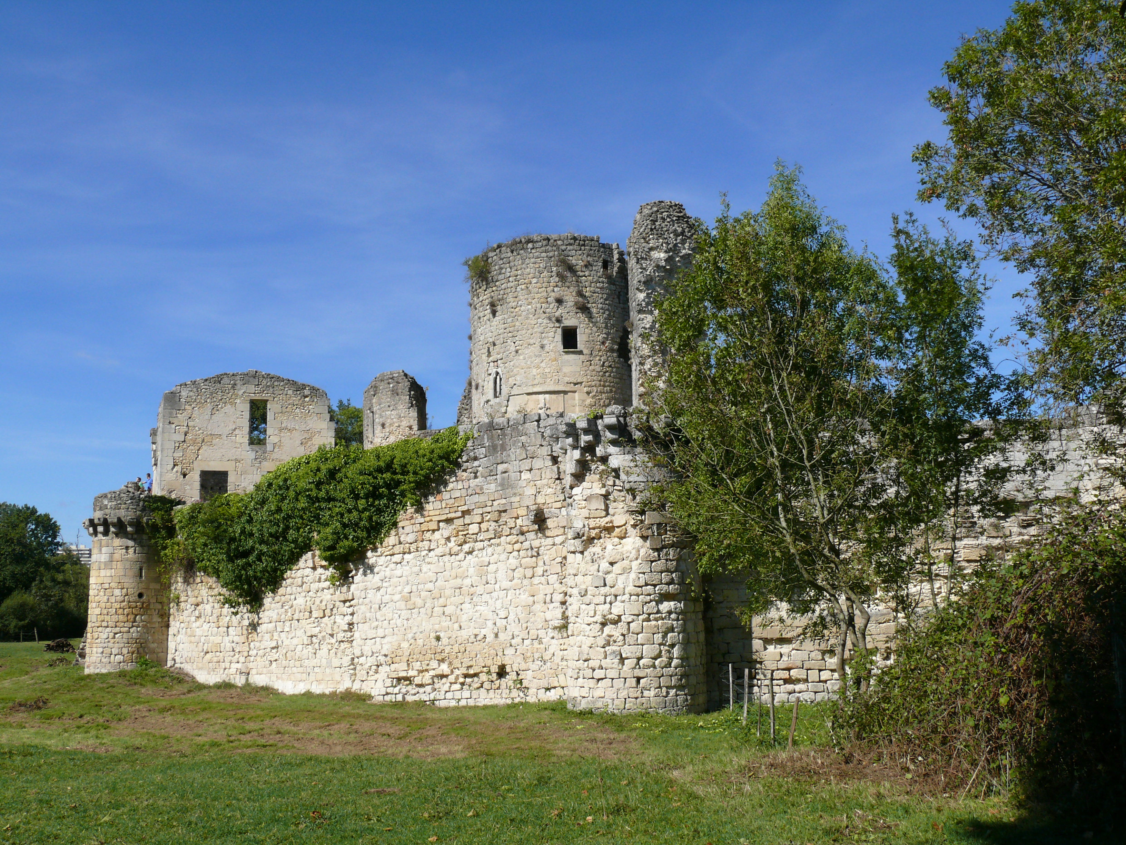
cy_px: 422
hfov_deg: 52.6
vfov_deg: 40.7
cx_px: 563
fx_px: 1138
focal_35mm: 35
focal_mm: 7.4
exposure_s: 1/400
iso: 100
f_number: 7.1
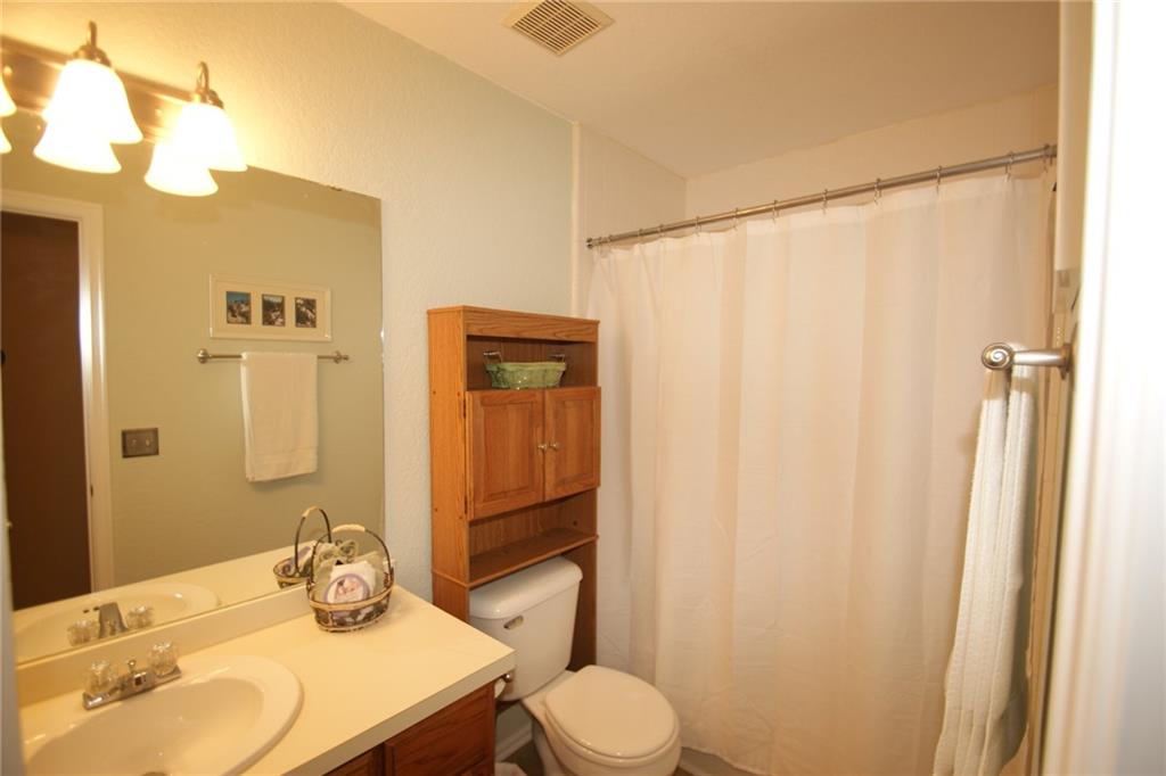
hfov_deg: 100.4
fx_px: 486
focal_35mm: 15
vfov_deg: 77.3
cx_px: 583
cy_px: 388
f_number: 3.5
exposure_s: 1/20
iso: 100
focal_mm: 10
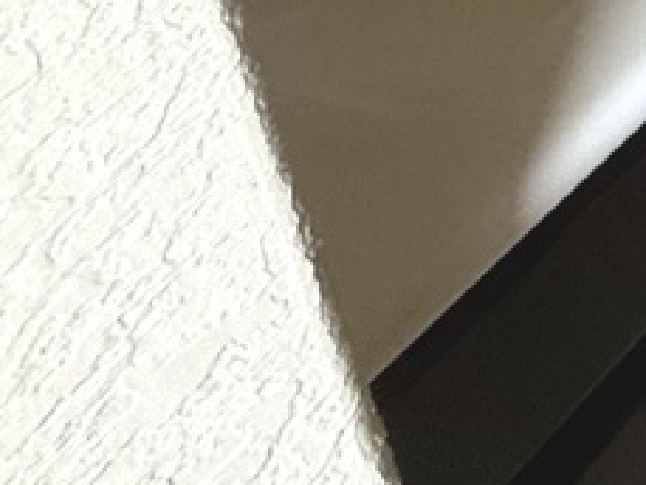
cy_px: -761
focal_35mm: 88
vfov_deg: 12.3
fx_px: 1643
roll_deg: -0.6
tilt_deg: -17.4
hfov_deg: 13.0
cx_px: 1743
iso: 200
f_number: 2.2
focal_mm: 2.22
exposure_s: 1/99
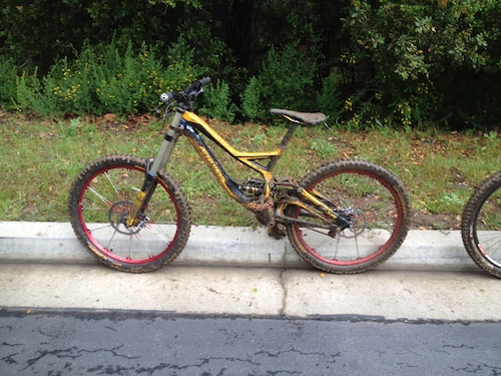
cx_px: 250
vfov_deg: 40.7
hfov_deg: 52.6
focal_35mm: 35
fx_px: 507
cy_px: 188
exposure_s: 1/120
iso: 64
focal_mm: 4.28
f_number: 2.4
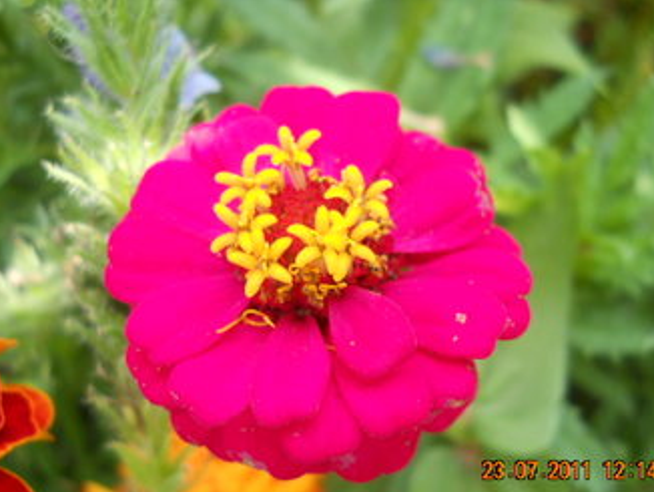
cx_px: 335
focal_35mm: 44
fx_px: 832
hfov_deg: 42.9
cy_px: 262
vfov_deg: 32.9
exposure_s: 1/160
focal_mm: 6.72
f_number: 3.1
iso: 80
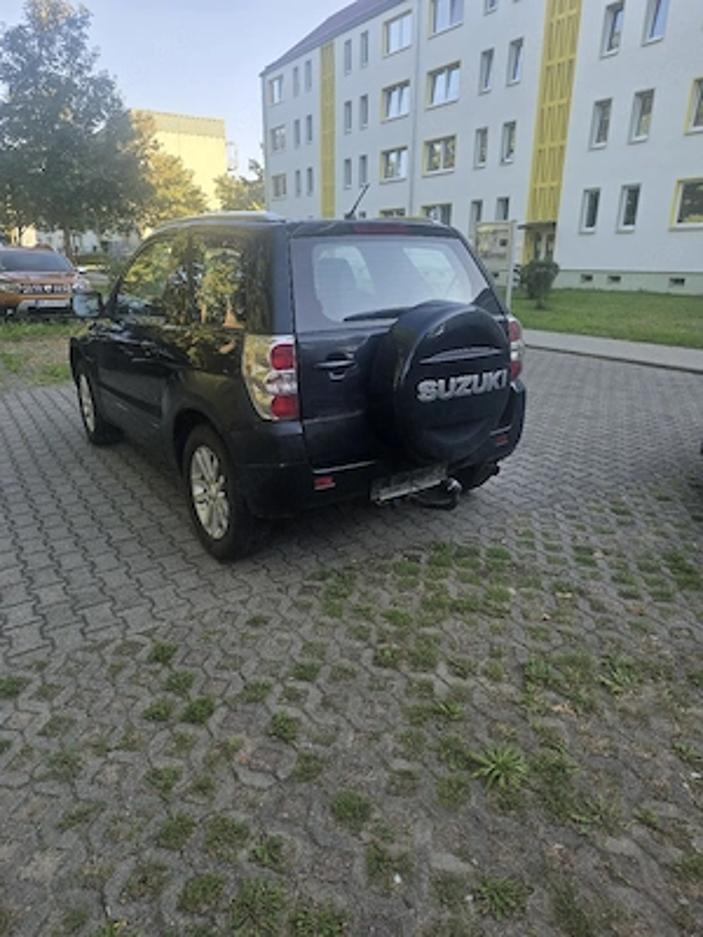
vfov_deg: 73.9
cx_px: 352
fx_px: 623
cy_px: 468
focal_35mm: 23
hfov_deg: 58.9
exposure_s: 1/370
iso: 32
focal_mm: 6.3
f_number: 1.7
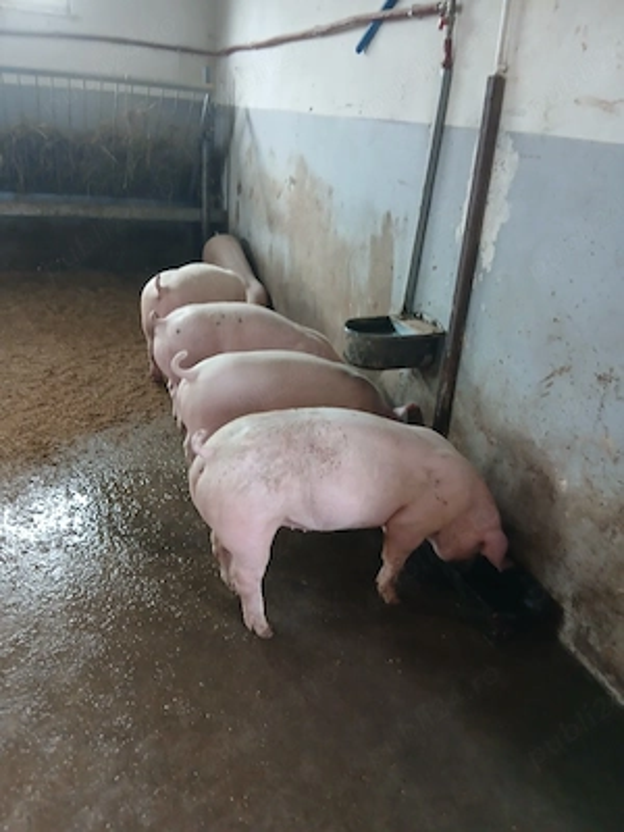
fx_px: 625
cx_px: 312
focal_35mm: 26
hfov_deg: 53.1
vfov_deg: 67.3
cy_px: 416
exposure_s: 1/25.1
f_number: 1.8
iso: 400
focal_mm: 3.98
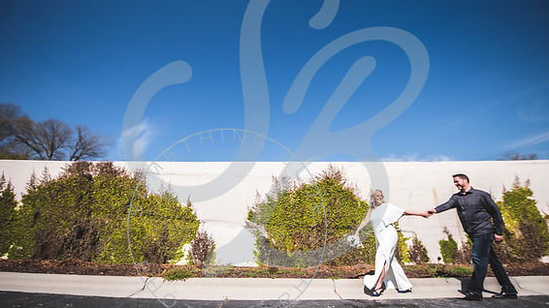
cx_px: 276
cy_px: 157
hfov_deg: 99.4
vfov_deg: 67.0
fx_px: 233
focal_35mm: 16
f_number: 2.8
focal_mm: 14
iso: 100
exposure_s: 1/3200
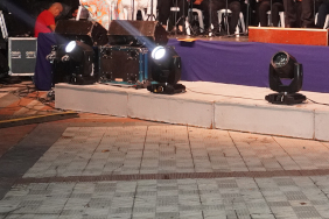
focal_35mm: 78
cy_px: 36
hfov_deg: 24.5
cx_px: 341
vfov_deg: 17.3
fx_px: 715
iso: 3200
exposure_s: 1/160
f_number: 4
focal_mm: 21
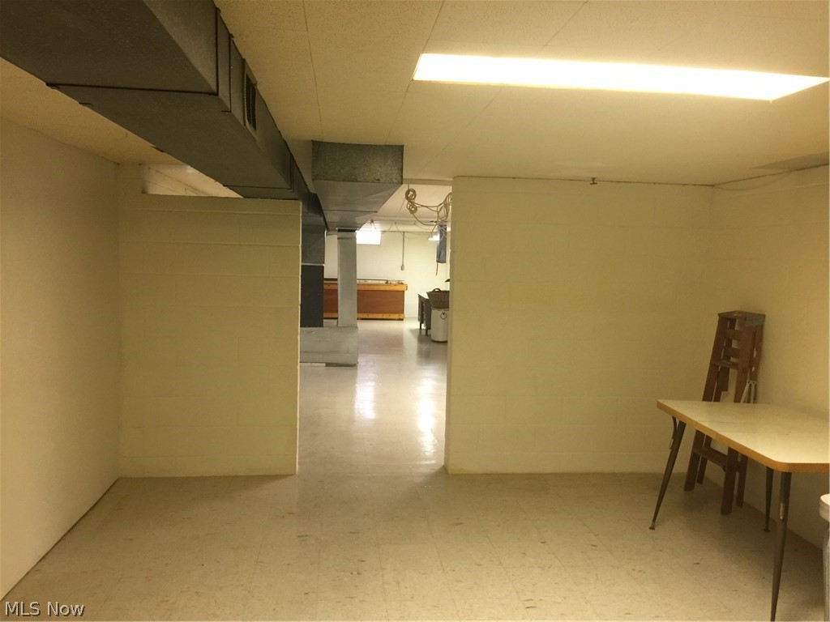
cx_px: 415
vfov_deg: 48.2
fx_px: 695
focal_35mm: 29
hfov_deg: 61.7
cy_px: 311
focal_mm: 4.15
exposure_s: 1/15
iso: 80
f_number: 2.2
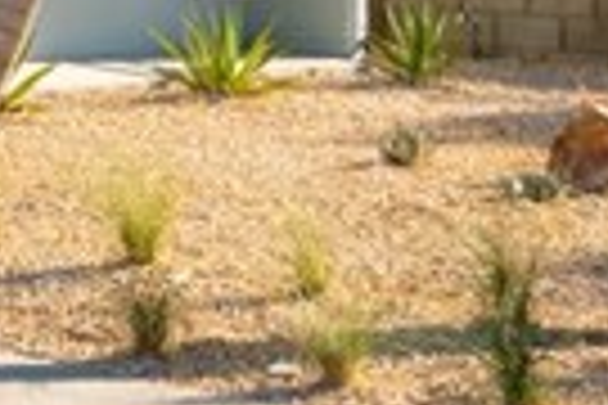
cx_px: -811
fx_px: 3209
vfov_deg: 7.1
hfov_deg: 9.7
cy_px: -137
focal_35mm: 190
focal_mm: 25
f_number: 8
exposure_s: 1/400
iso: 100
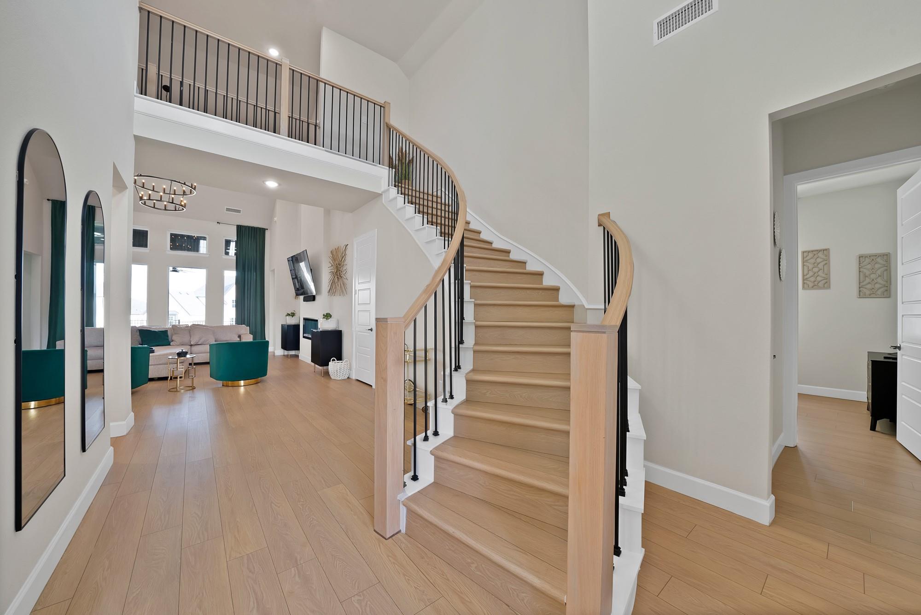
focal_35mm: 12
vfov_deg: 90.1
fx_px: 307
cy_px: 308
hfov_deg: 112.6
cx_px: 460
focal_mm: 12
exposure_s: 1/2.5
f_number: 9
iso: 640
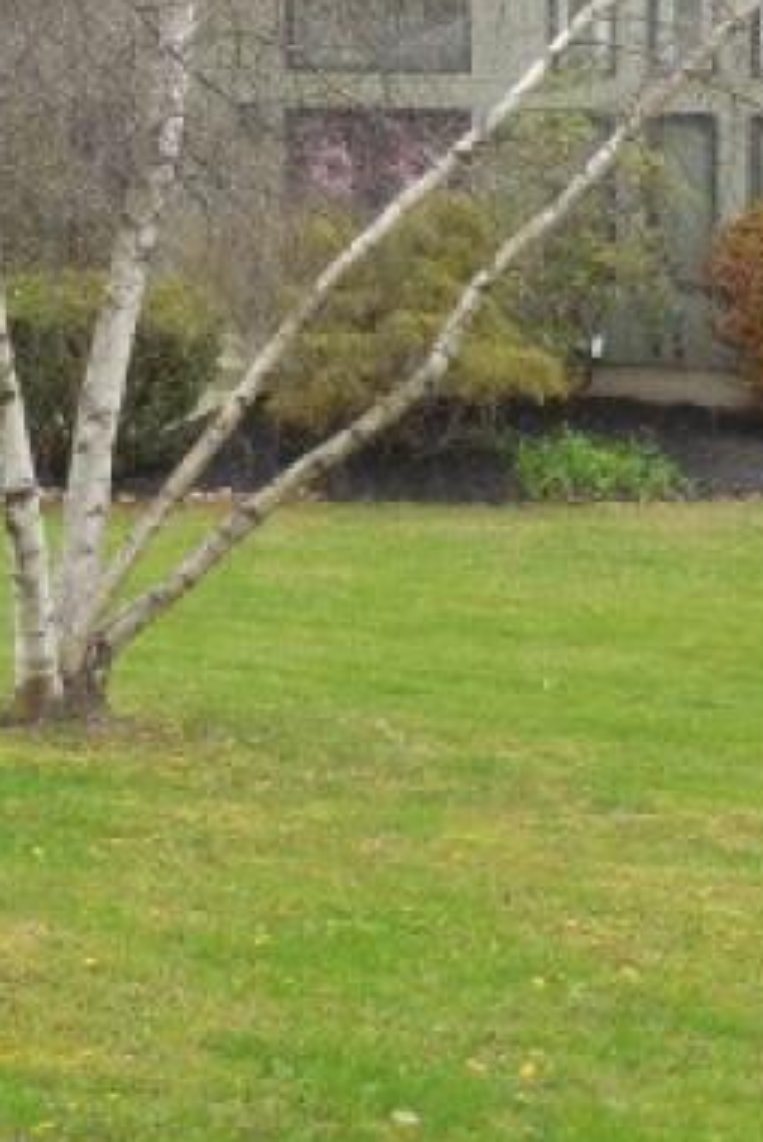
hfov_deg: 14.0
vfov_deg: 20.4
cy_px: 117
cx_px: 424
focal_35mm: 98
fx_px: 3110
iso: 125
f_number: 3.7
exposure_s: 1/80
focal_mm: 6.3
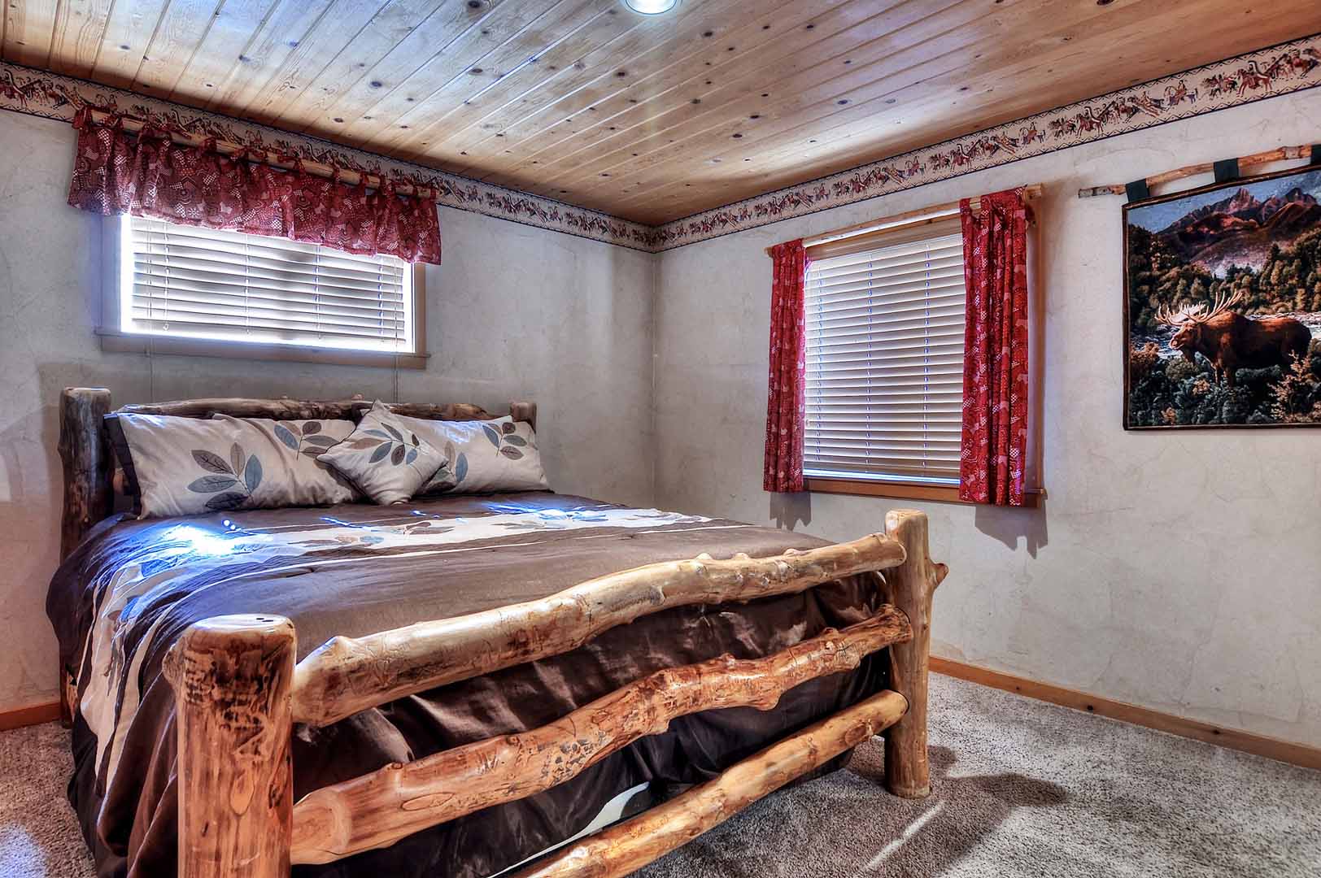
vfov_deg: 67.3
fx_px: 660
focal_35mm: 18
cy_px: 439
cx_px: 660
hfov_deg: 90.0
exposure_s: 1/2
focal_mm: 12
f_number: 7.1
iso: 200
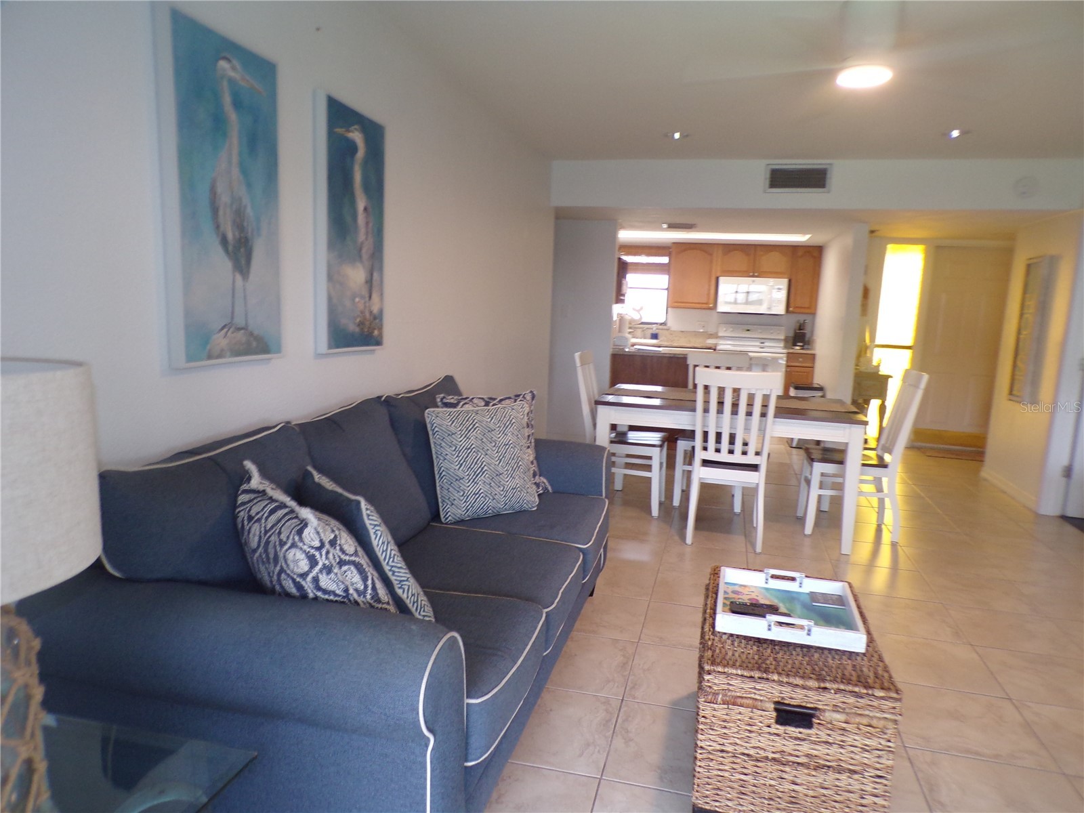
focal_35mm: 24
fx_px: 752
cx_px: 542
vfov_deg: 56.8
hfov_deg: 71.6
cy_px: 406
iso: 178
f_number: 3
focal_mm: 4.3
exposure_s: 1/34
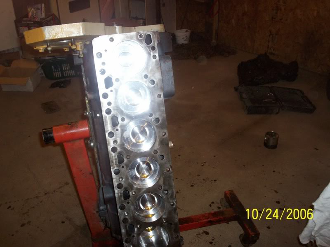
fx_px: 343
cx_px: 165
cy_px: 124
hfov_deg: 51.4
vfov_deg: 39.7
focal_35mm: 36
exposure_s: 1/64
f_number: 4.5
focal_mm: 5.9
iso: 140
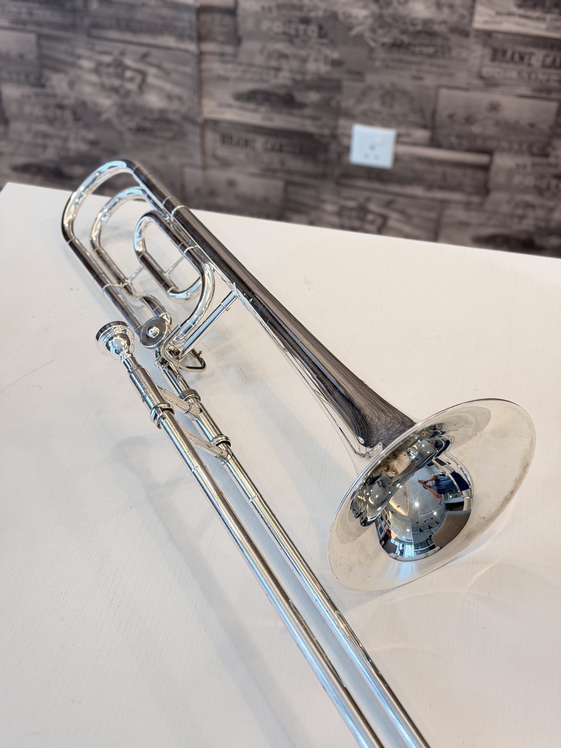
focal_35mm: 48
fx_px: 1037
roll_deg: -1.4
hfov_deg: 30.3
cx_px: 280
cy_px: 374
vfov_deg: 39.7
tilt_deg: -43.9
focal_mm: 6.76
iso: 80
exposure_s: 1/50
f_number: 1.78
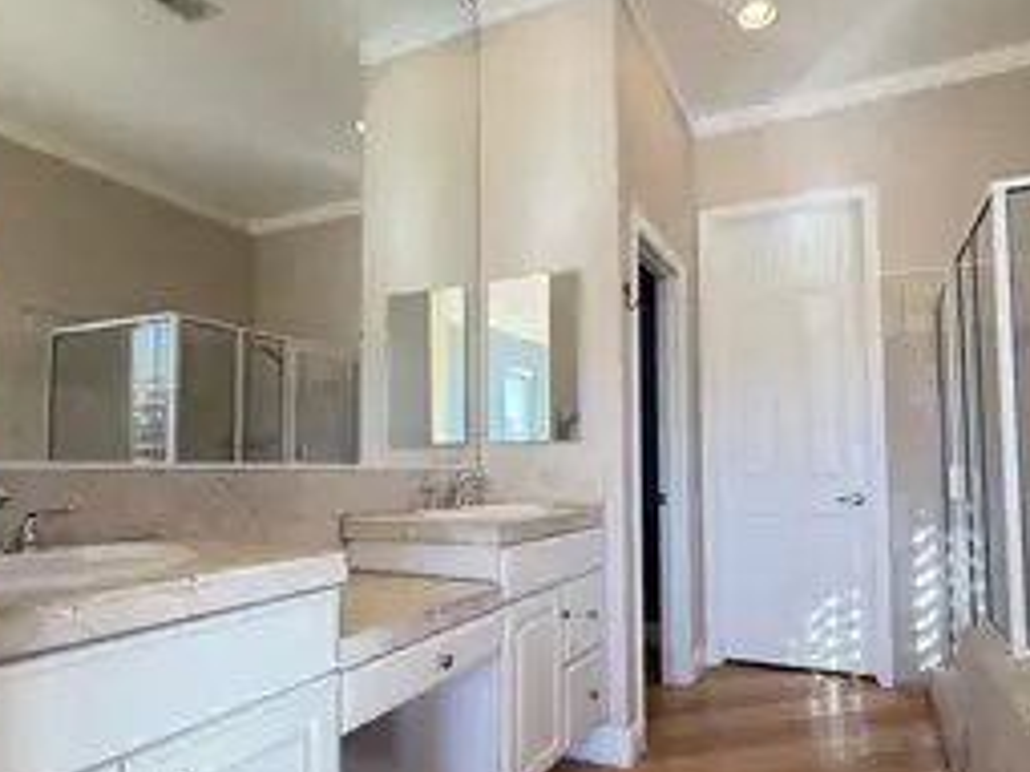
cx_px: 553
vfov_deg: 60.8
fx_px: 654
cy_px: 437
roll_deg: +0.1
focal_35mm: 22
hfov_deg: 76.3
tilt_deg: +2.0
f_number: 2.2
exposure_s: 1/120
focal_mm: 2.22
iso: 125
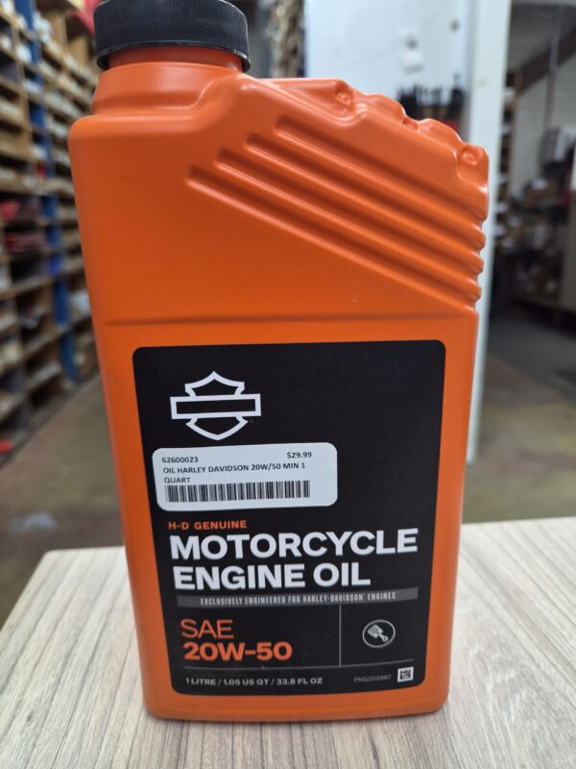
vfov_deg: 73.9
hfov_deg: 58.9
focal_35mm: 23
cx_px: 288
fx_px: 510
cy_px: 384
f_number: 1.8
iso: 250
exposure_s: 1/100
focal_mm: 5.4
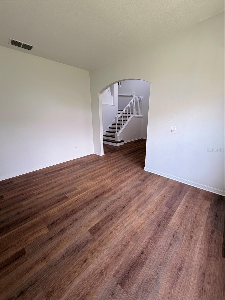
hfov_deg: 85.7
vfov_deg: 102.1
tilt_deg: -14.9
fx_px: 121
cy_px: 150
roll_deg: +1.3
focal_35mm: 14
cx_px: 112
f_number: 2.2
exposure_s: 1/121
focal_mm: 2.22
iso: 80
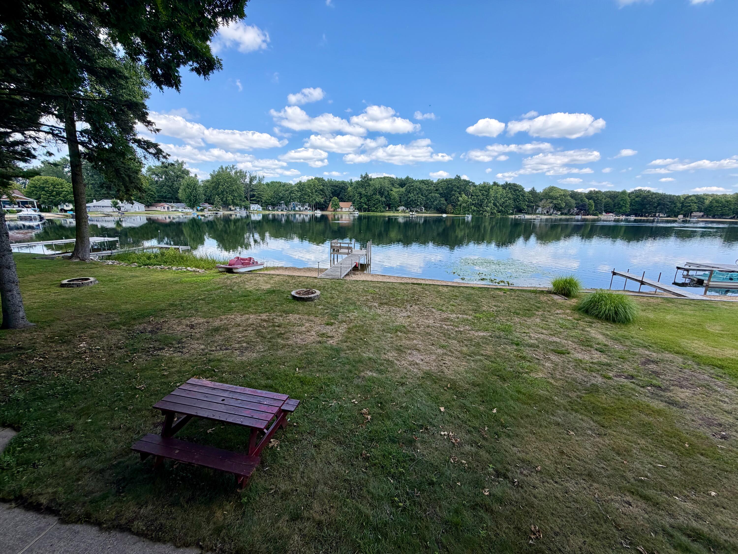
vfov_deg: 85.7
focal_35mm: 14
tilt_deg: -13.3
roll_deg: -0.3
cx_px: 369
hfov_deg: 102.1
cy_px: 277
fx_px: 298
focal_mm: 2.22
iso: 40
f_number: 2.2
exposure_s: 1/770
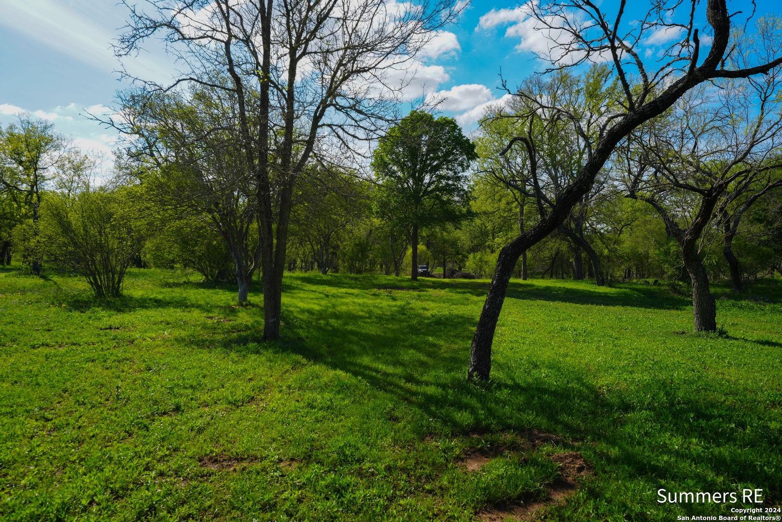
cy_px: 261
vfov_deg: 53.1
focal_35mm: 24
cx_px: 391
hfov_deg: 73.7
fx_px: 521
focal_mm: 24
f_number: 9
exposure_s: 1/125
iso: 100
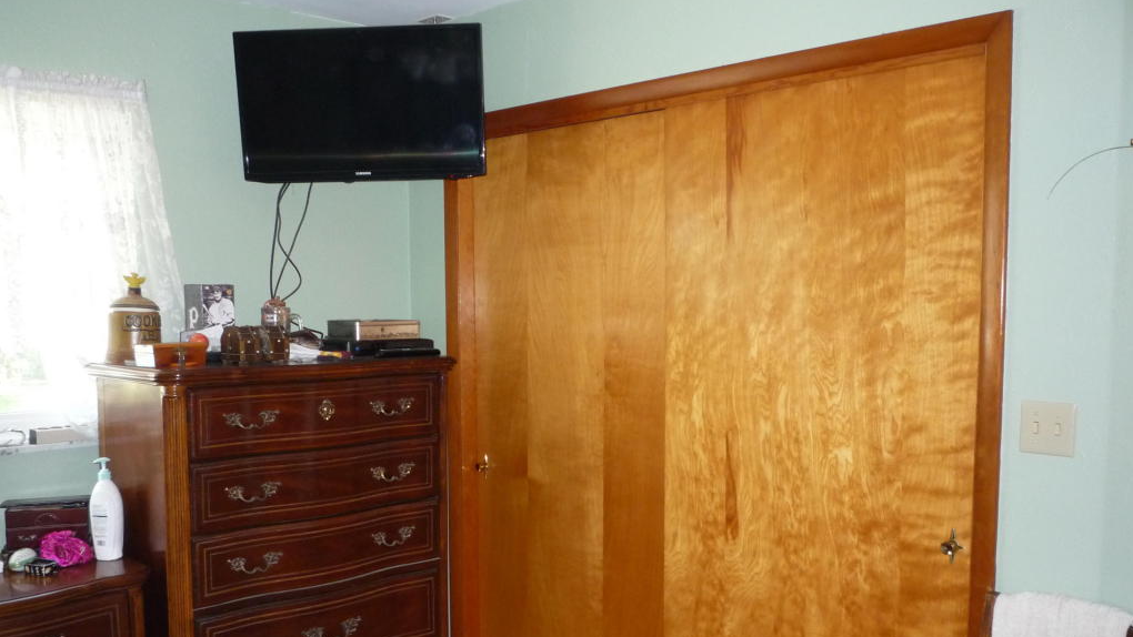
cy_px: 413
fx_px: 1052
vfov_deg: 33.5
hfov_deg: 56.6
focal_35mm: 35
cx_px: 568
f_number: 3.3
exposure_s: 1/30
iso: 320
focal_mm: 5.2
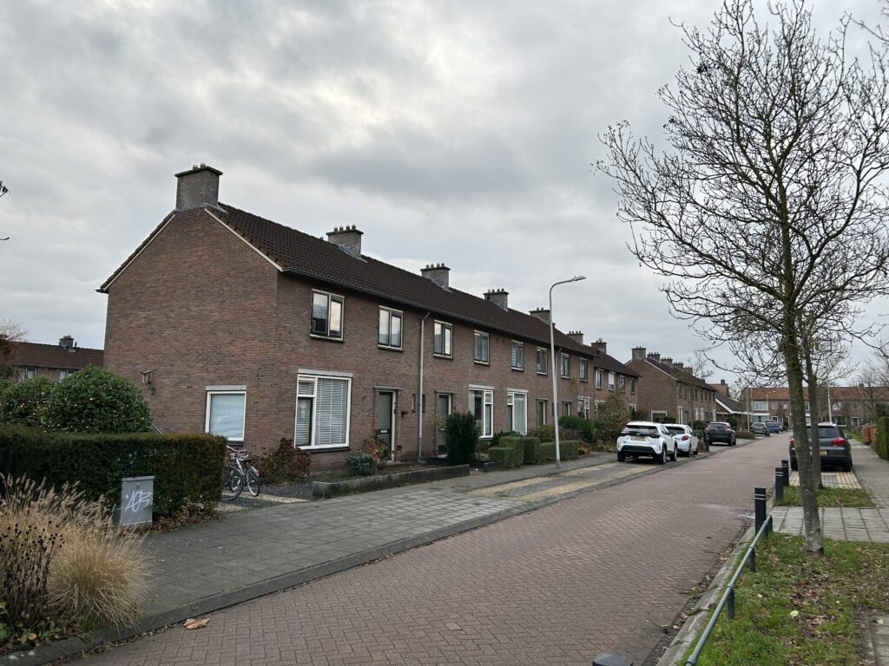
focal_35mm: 26
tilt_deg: +7.4
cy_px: 333
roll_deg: -0.2
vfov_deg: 53.1
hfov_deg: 67.3
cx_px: 444
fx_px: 668
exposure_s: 1/482
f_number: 1.5
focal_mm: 5.7
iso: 50
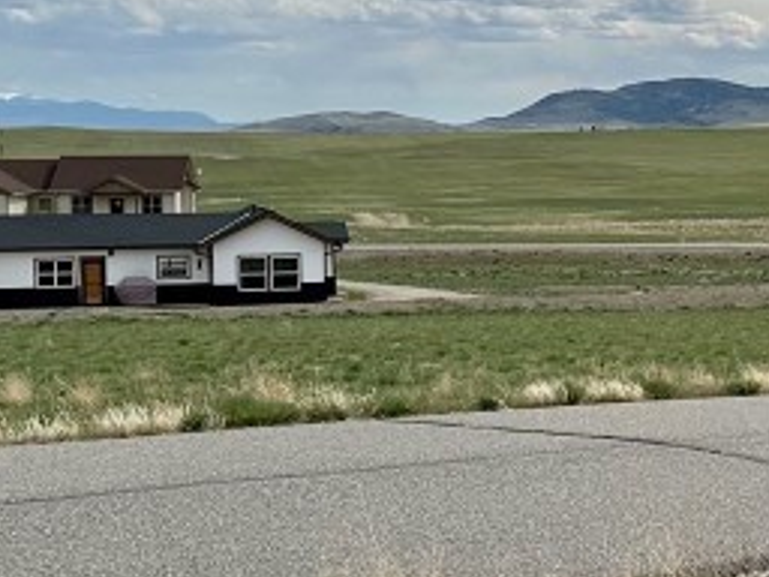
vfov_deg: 15.4
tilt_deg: -2.0
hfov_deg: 19.6
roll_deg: -0.2
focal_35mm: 96
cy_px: 255
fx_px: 2133
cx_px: 829
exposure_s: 1/8197
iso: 80
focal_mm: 6.86
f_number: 1.78
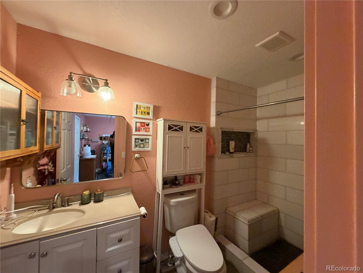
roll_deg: -0.8
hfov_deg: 102.1
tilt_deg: -0.5
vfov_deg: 85.7
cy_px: 136
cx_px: 182
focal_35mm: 14
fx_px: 147
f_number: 2.2
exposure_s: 1/60
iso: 500
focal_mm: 2.22
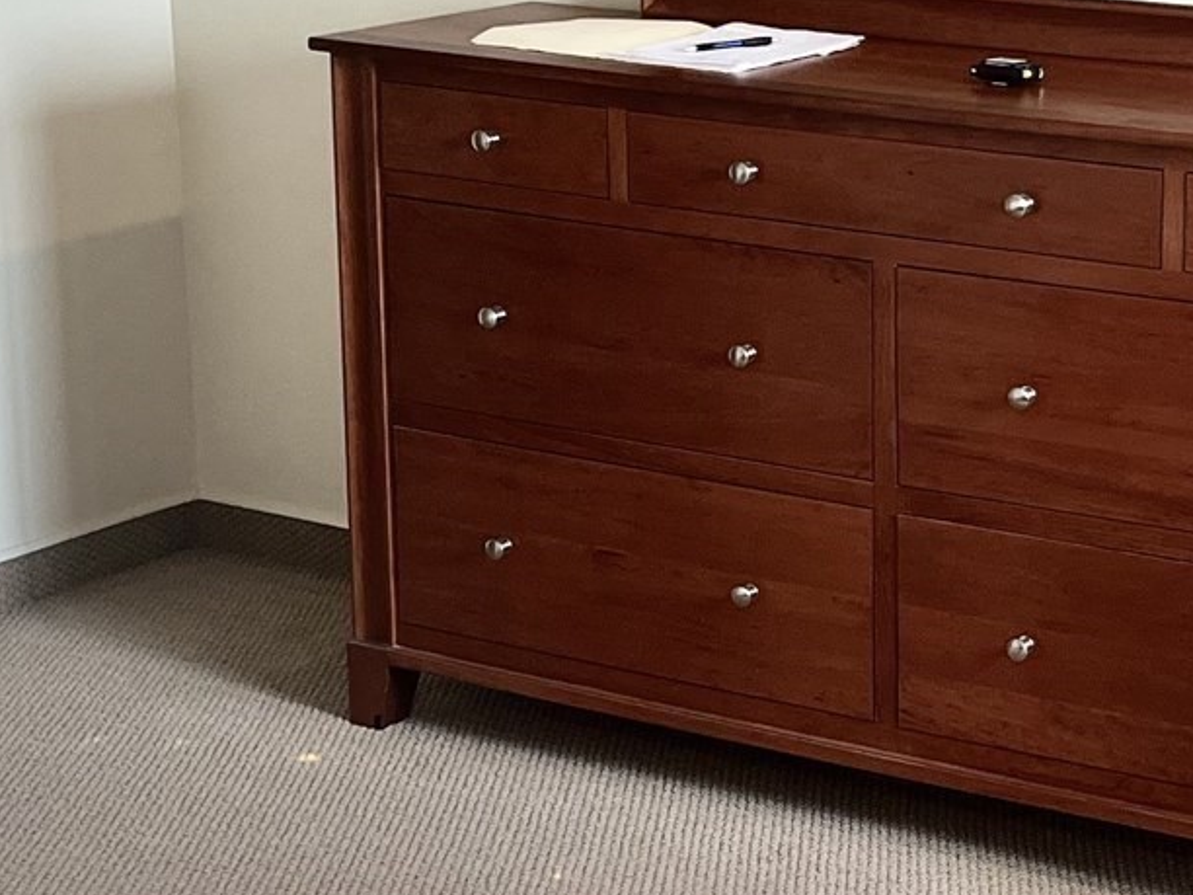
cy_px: 175
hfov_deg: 21.7
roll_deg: +0.2
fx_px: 2998
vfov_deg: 16.8
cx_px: 1195
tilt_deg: -11.6
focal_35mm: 87
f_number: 1.6
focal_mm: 5.1
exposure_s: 1/60
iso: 160
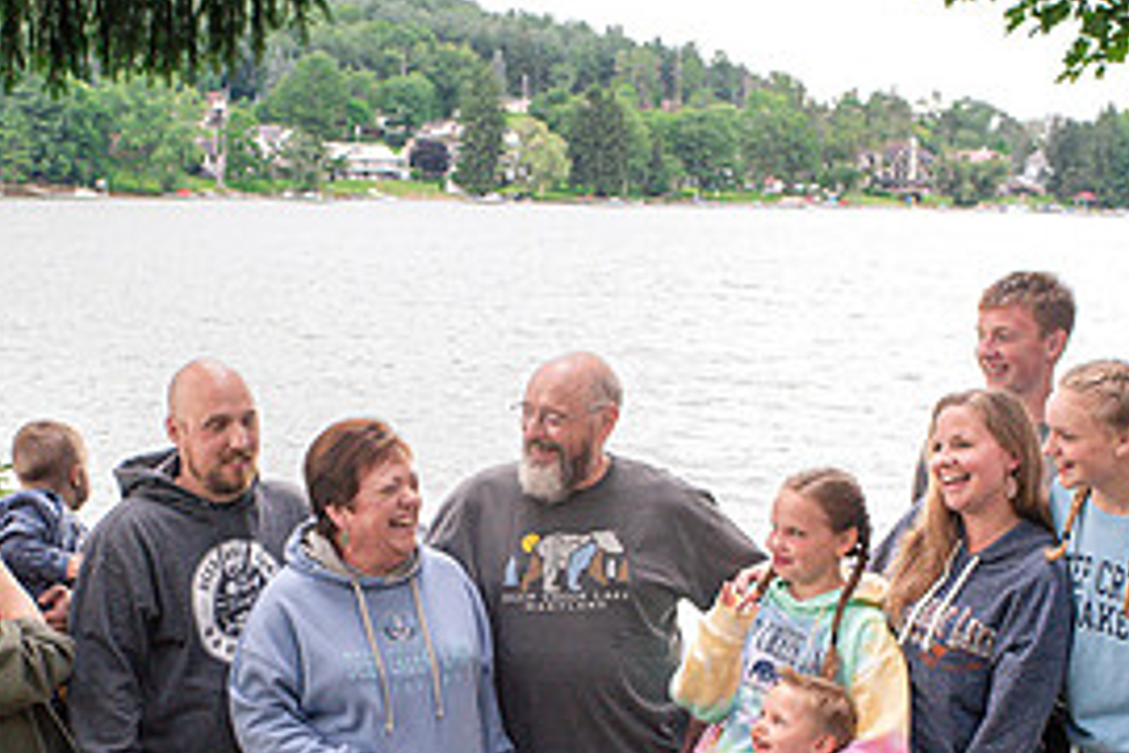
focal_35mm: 77
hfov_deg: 26.3
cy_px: 659
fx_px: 2415
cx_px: 485
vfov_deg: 17.5
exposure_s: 1/160
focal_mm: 35
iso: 1000
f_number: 5.6
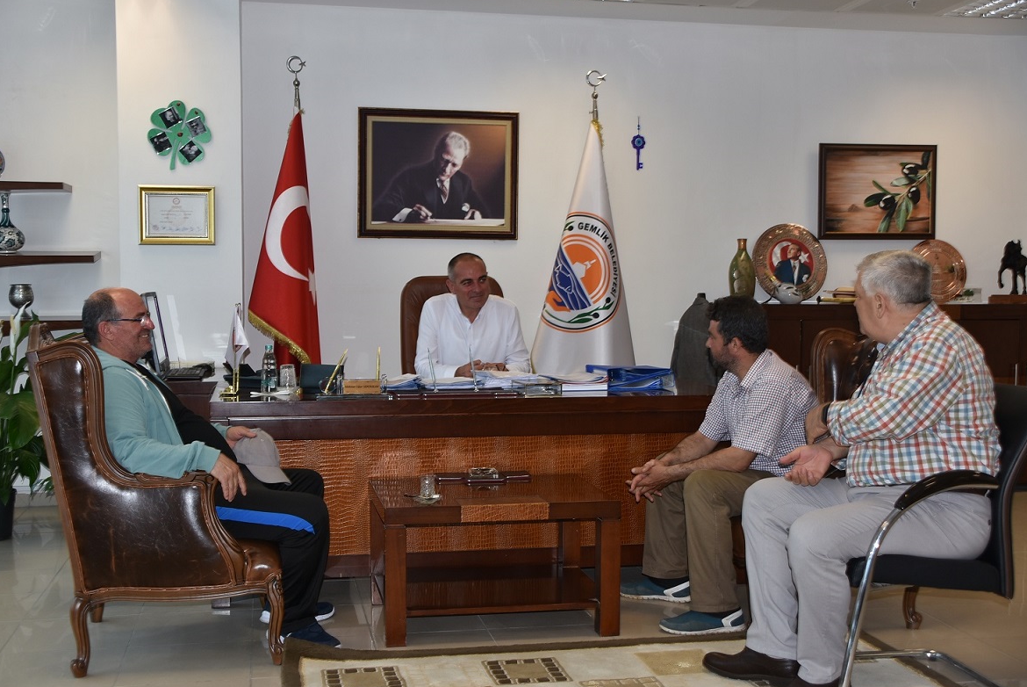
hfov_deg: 48.4
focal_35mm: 40
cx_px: 503
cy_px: 344
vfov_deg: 33.5
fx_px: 1142
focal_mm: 26
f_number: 4
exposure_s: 1/60
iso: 100
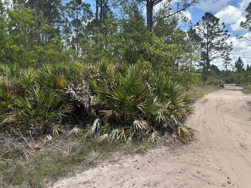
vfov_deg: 48.2
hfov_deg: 61.6
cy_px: 94
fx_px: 210
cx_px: 133
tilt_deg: -3.7
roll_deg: +0.4
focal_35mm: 29
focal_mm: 5.96
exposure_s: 1/1381
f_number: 1.6
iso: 50
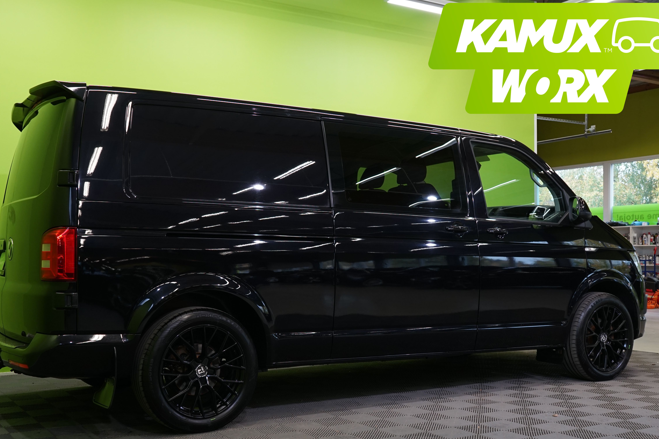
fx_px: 750
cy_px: 262
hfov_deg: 47.4
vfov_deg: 32.5
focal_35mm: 41
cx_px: 302
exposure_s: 1/30
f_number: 6.3
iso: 640
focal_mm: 31
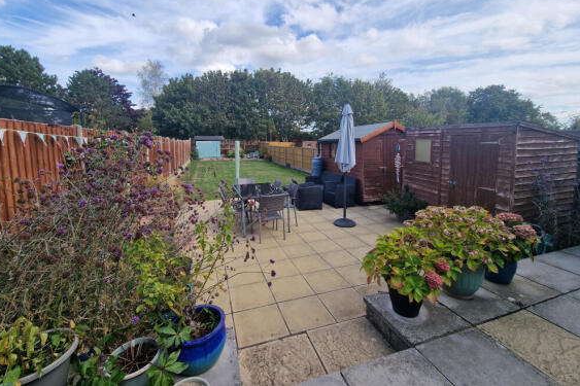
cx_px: 288
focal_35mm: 14
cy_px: 162
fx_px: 225
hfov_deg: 104.3
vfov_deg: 80.6
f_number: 2.2
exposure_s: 1/1392
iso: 50
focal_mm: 2.2
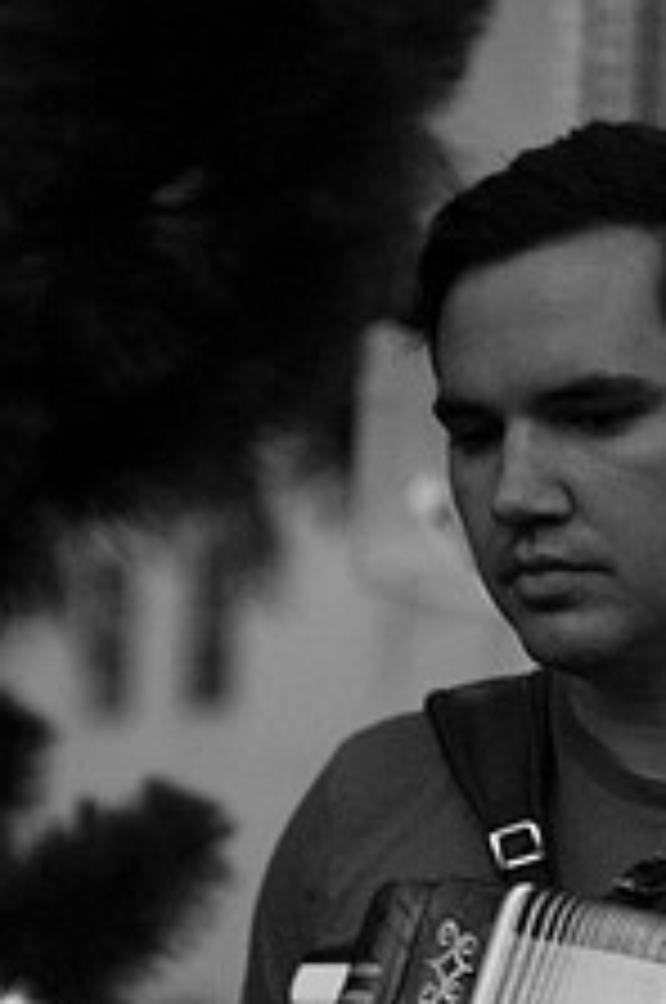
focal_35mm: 212
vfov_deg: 9.7
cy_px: 1004
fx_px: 5901
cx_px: 551
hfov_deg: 6.5
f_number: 2.8
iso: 800
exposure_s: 1/40
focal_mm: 70
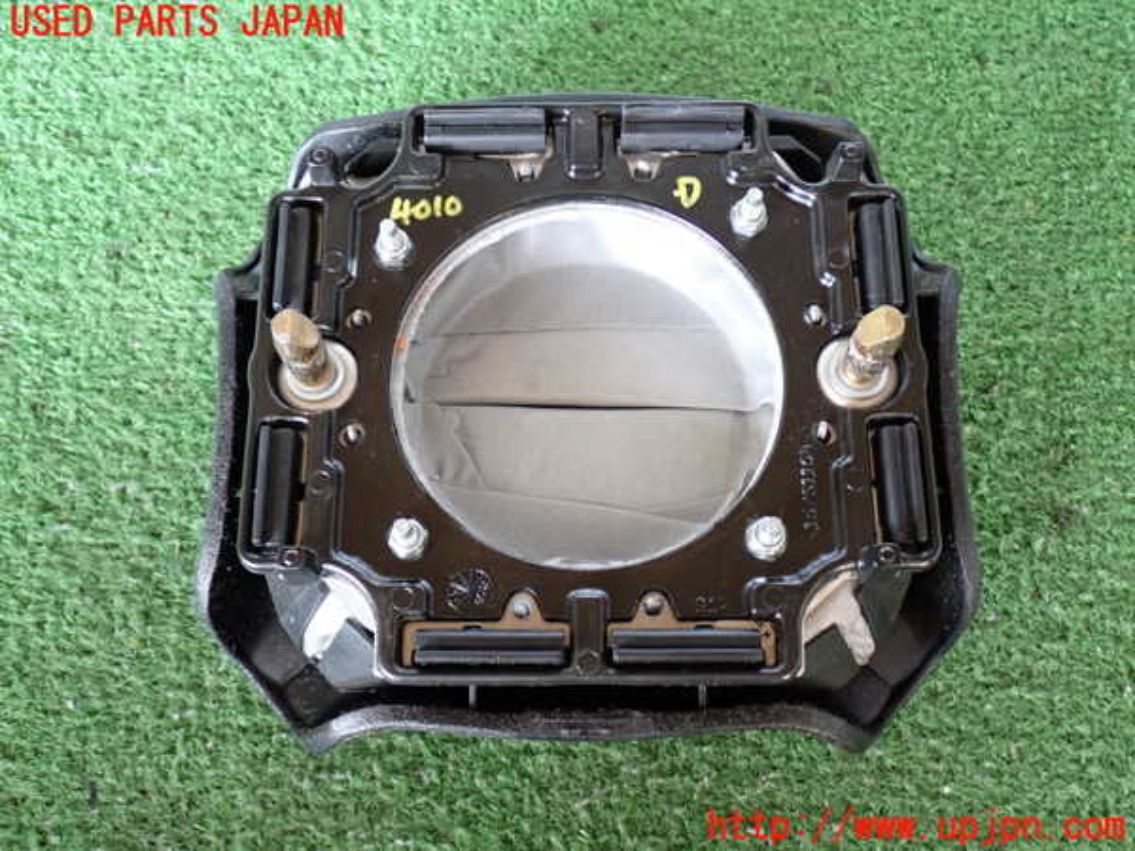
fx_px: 1246
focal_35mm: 38
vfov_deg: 37.7
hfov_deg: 49.0
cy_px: 426
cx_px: 568
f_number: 2.7
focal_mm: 6.83
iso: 250
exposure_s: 1/40
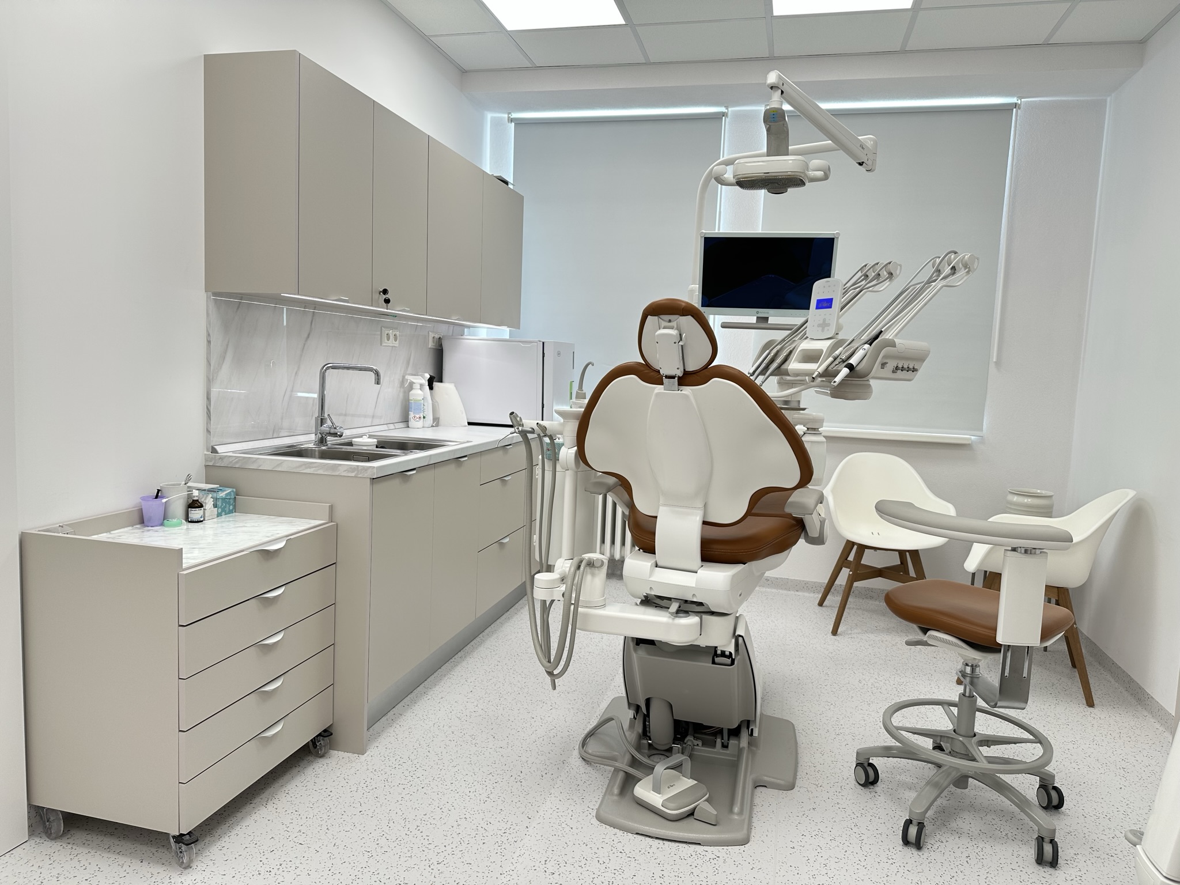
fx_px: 818
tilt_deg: -6.2
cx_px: 590
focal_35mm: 24
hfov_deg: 71.6
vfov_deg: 56.8
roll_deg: -2.4
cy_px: 442
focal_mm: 6.86
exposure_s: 1/100
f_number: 1.78
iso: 64
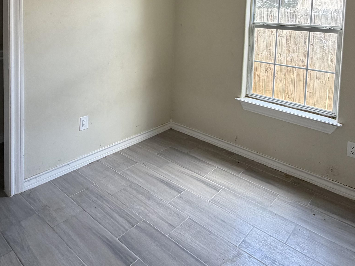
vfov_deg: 45.4
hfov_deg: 63.3
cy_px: 30
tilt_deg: -3.6
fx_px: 287
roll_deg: -1.7
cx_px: 194
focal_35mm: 28
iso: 125
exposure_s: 1/121
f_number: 2.2
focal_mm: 2.22
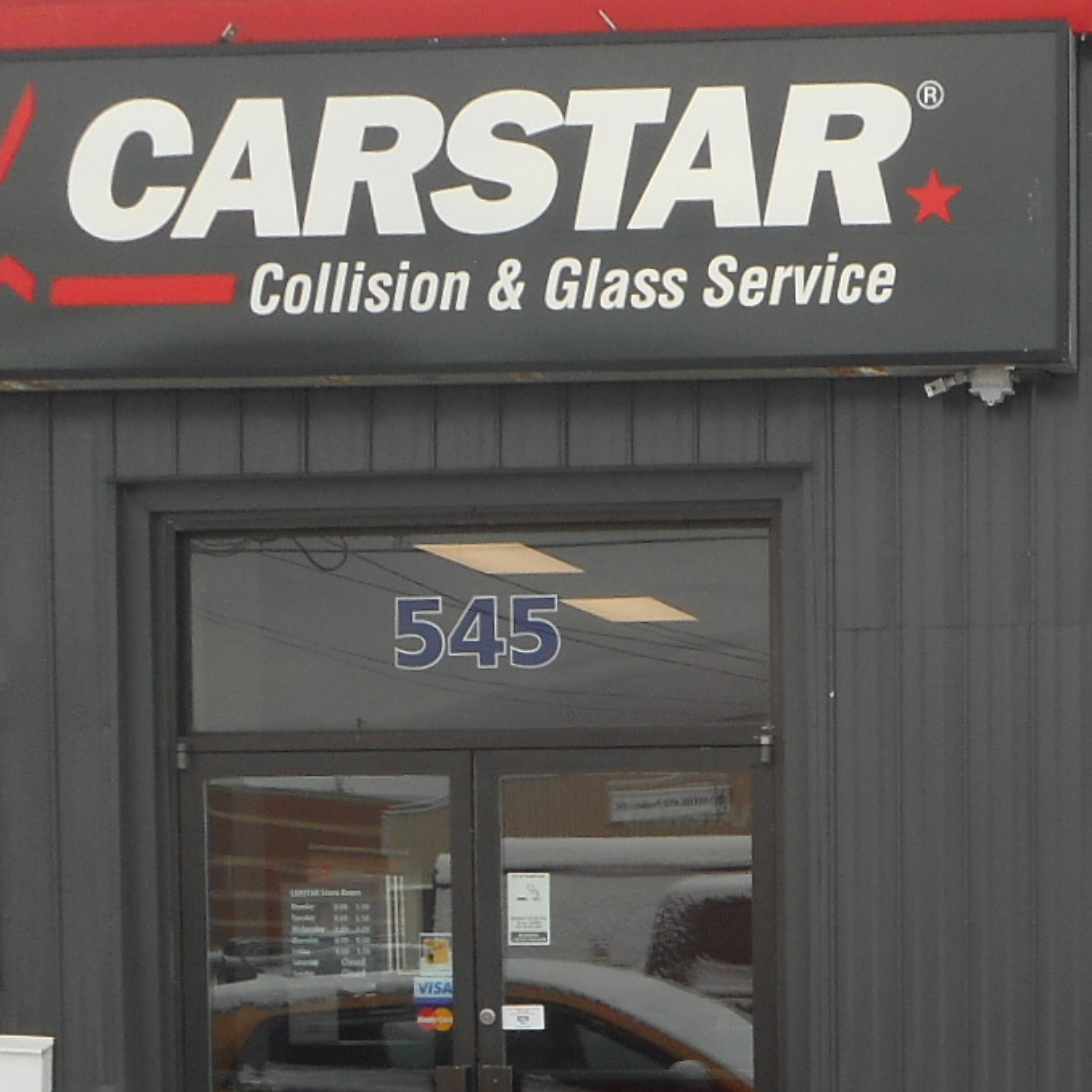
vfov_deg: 22.6
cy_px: 1040
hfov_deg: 22.4
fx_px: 2641
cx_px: 1124
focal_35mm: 74
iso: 80
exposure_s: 1/160
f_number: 3.7
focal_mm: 4.5
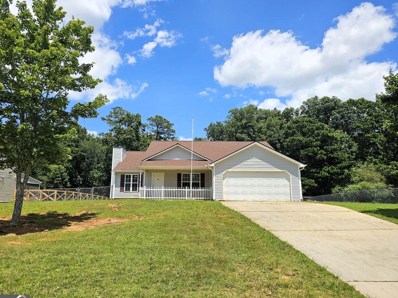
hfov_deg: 71.6
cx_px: 191
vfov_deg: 56.8
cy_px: 155
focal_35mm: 24
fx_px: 276
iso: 10
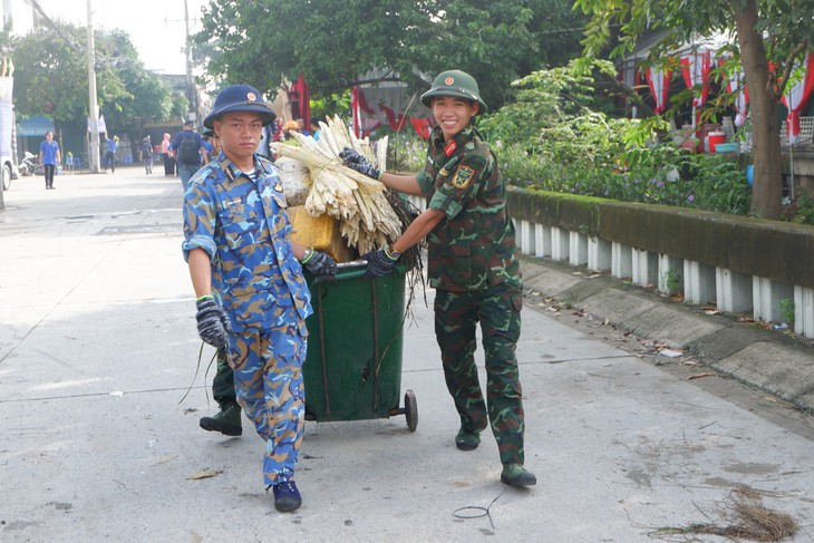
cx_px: 407
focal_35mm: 56
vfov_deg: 24.2
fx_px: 1266
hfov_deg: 35.6
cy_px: 272
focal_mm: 37.1
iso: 200
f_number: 6.4
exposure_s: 1/150
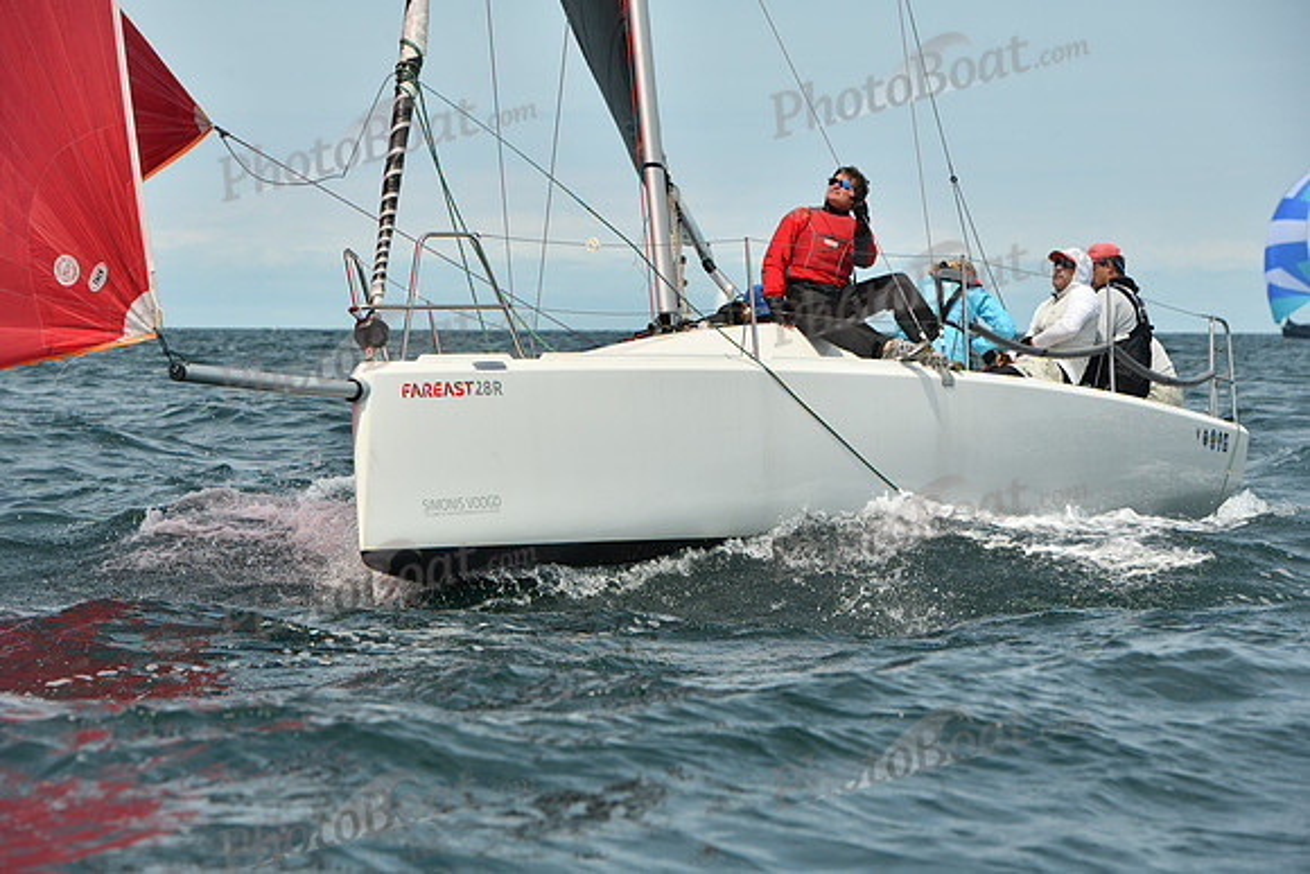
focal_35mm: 155
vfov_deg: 8.9
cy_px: 437
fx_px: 5641
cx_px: 655
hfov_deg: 13.2
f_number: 9
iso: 320
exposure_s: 1/1250
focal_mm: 155
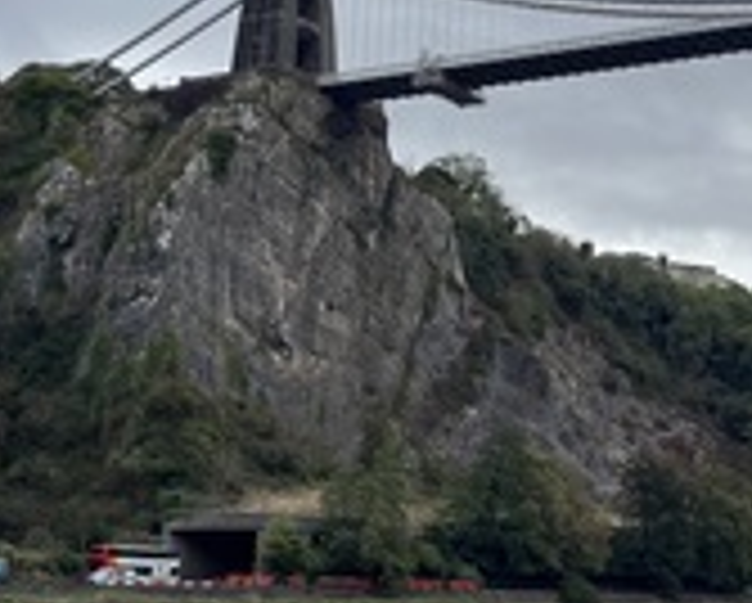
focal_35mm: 76
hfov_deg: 24.4
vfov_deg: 20.2
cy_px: 254
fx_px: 1693
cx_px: 657
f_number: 1.6
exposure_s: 1/5556
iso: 50
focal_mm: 5.1
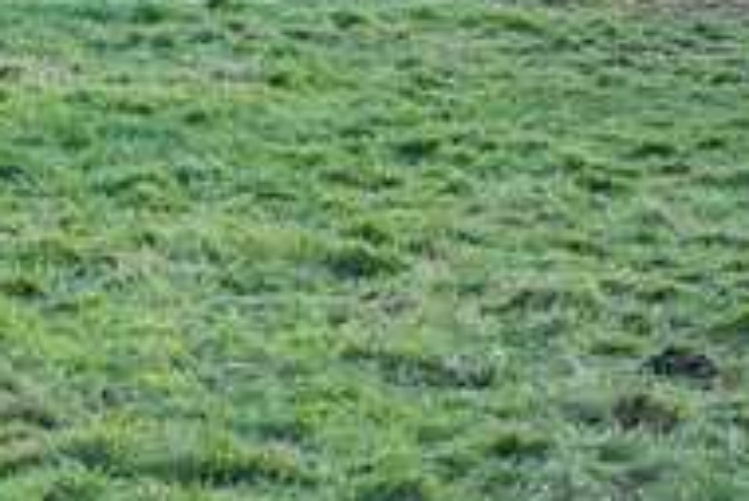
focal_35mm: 217
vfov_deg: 6.3
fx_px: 4518
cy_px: -91
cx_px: 990
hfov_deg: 9.3
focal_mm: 70
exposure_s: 1/125
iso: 200
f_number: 5.6
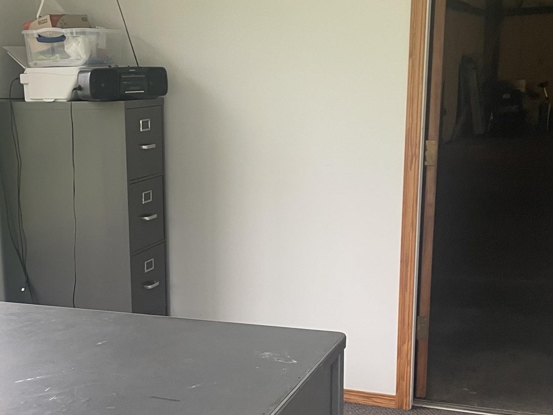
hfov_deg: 33.3
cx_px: 163
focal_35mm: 57
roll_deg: +2.0
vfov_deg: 25.5
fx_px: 910
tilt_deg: -13.2
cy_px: 285
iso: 125
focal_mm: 4.2
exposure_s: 1/86
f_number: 1.6
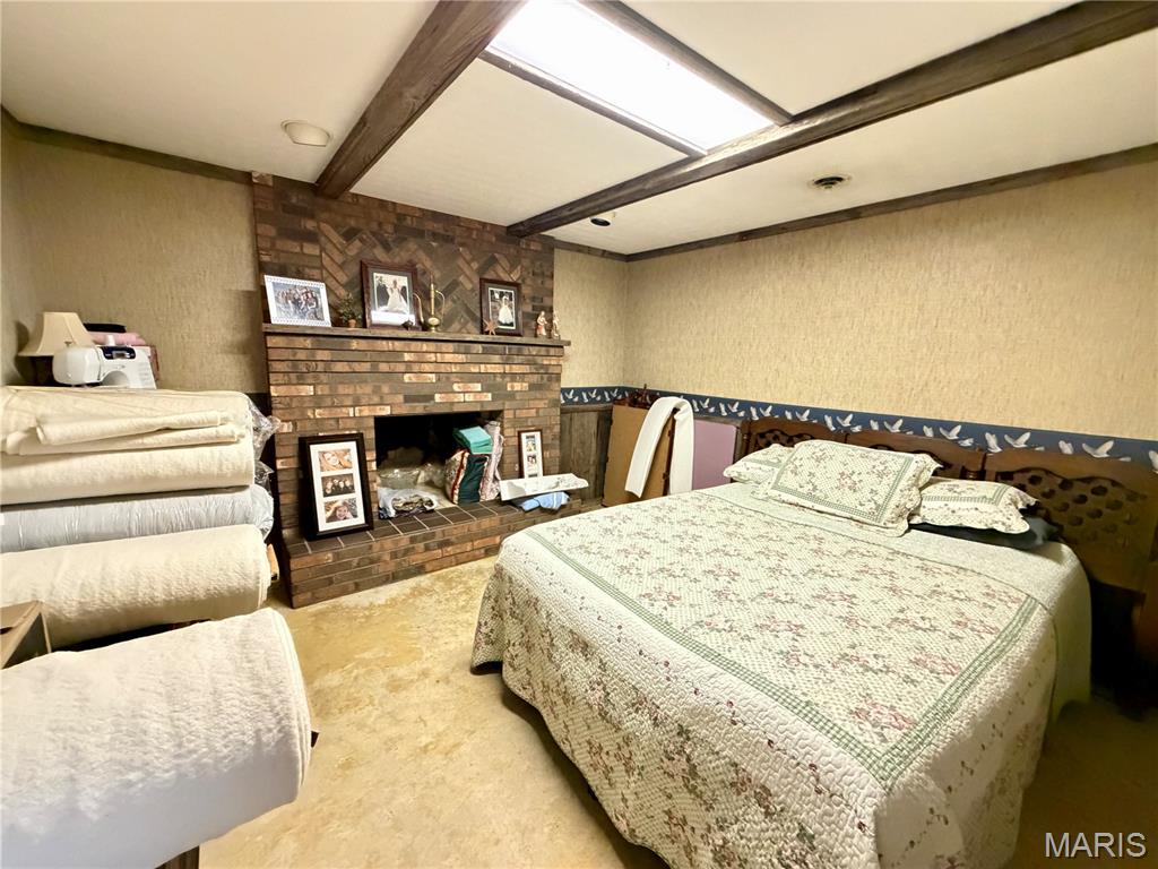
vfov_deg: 85.7
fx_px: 468
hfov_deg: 102.1
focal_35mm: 14
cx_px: 579
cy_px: 434
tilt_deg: -8.8
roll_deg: -1.8
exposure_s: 1/40
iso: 1250
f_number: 2.2
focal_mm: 2.22
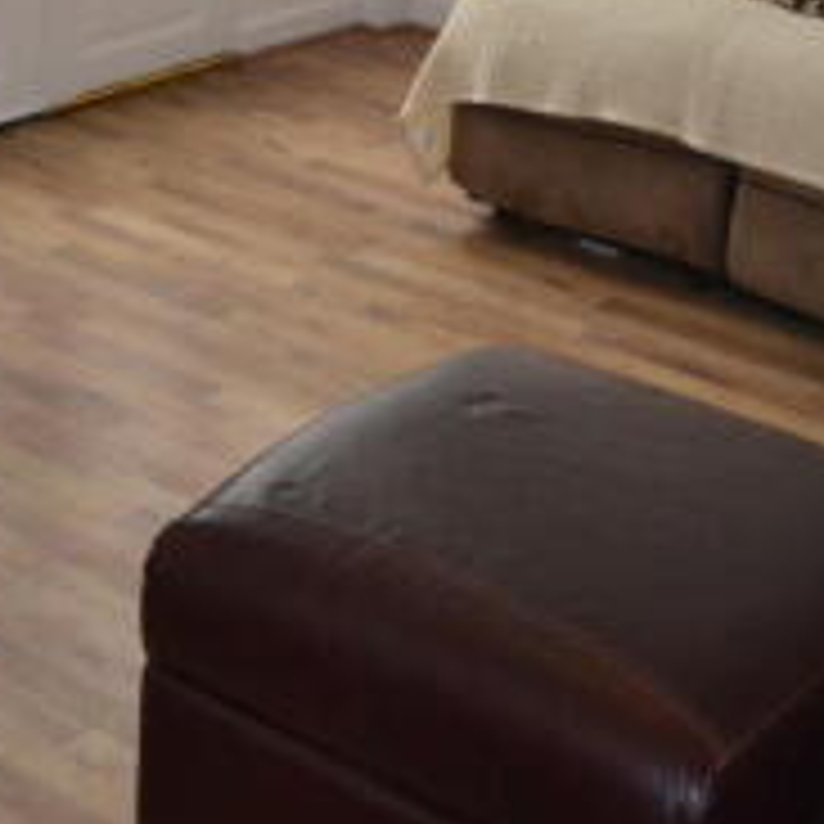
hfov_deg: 19.8
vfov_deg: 20.2
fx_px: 2208
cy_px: -88
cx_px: -178
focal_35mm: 82
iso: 400
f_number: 4
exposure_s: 1/60
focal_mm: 18
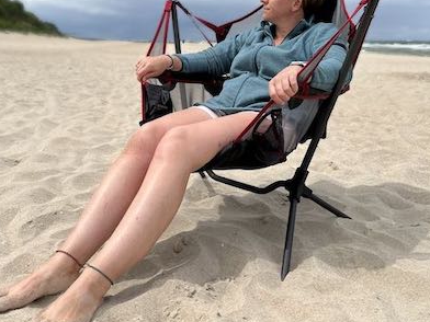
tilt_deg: -14.5
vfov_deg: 41.8
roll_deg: -0.6
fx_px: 422
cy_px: 150
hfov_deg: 53.6
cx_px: 172
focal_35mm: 34
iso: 50
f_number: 1.6
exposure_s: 1/4484
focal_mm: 5.1
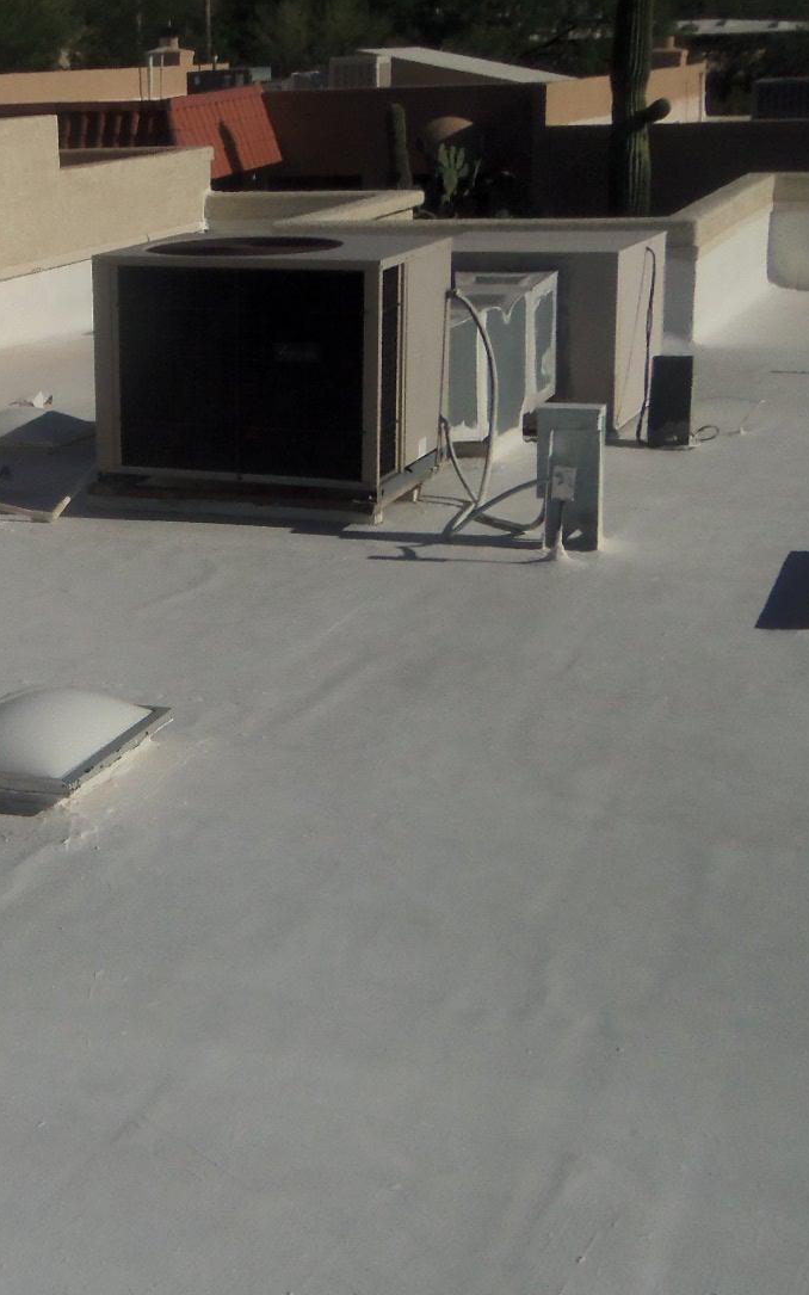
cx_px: 53
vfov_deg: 36.2
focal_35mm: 56
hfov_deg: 22.5
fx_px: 1976
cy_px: 722
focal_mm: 5.1
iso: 64
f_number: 10.8
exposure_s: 1/500
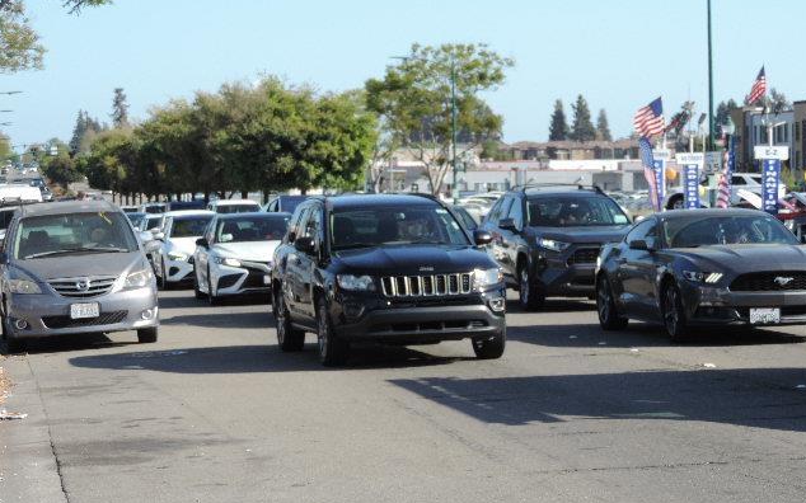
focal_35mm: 107
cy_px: 212
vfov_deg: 12.2
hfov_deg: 19.5
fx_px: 2350
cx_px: 406
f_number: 4.1
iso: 80
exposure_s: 1/320
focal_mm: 17.8
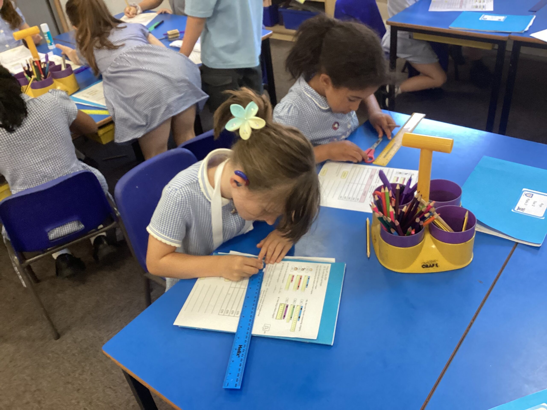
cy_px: 205
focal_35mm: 31
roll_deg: +7.1
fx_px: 490
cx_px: 274
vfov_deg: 45.4
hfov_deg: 58.4
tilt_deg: -36.9
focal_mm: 3.3
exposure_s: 1/60
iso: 250
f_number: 2.4
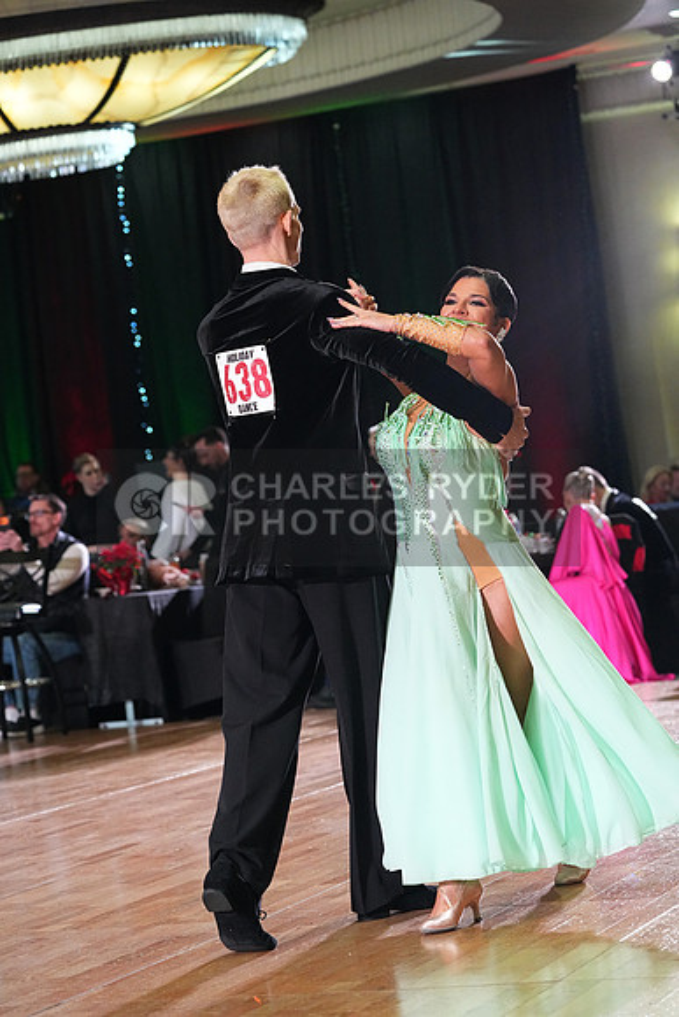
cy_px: 508
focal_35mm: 94
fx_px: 2658
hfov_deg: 14.6
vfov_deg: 21.7
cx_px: 340
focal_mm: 94
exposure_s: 1/400
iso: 6400
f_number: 4.5
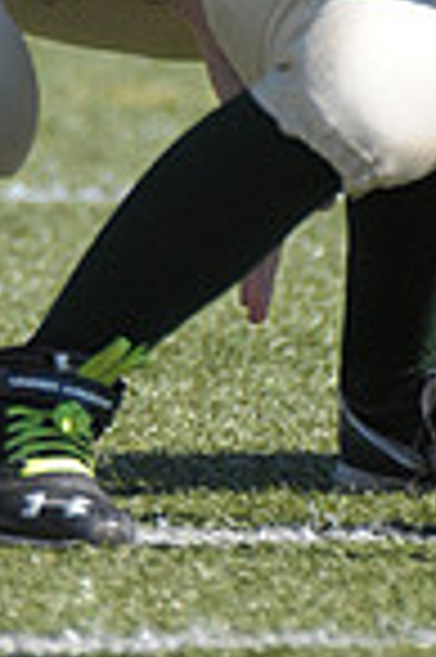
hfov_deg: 0.6
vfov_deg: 0.9
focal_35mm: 2377
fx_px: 43282
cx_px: 231
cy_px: -256
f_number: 4
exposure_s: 1/2500
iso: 640
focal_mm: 400
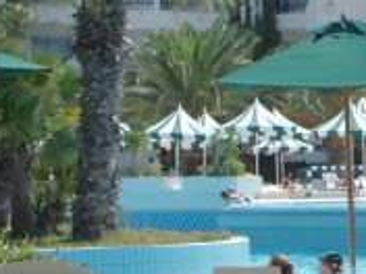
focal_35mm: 240
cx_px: 555
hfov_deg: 8.1
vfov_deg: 6.2
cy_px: 131
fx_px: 2538
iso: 64
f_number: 5.3
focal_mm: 11.8
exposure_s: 1/250
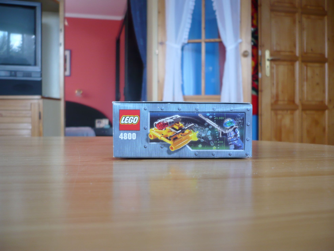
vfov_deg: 40.7
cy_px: 126
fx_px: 338
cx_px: 167
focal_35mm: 35
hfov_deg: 52.6
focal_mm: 5.8
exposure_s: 1/25
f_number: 2.8
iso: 100
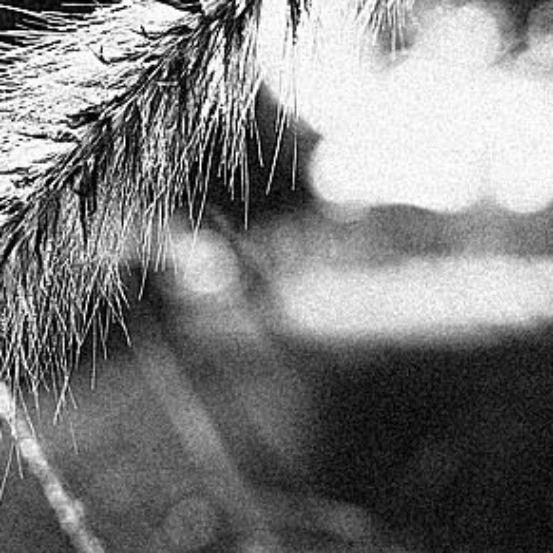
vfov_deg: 15.3
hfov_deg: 15.3
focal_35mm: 114
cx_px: 298
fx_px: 2060
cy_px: 188
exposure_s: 1/160
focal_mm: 18.3
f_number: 2.8
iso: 320
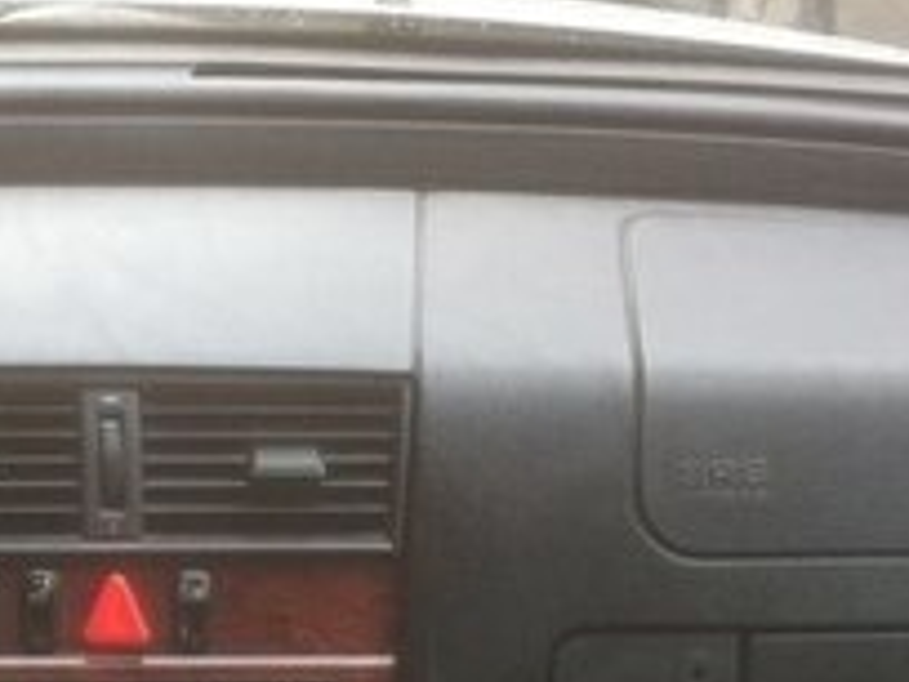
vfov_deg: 15.0
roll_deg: -2.4
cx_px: 27
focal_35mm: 94
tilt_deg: -26.5
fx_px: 2468
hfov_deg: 20.3
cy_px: 876
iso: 125
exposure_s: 1/33
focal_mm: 4.15
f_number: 2.2
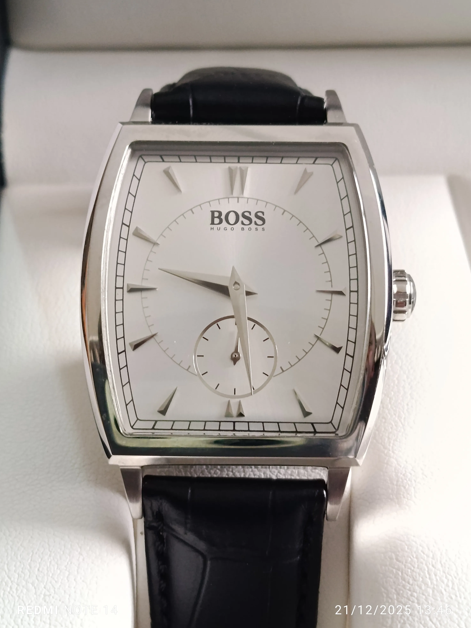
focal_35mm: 73
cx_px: 234
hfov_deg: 20.2
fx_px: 1324
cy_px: 316
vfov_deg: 26.7
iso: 996
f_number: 1.7
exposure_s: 1/33.3
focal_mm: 5.24
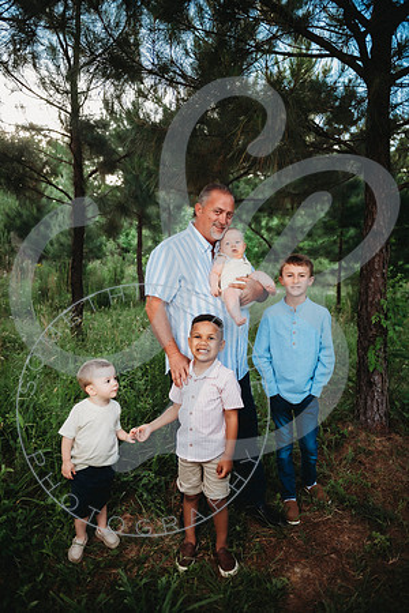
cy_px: 306
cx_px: 204
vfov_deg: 65.5
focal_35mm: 28
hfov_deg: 46.4
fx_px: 477
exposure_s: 1/200
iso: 100
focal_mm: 28
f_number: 2.8
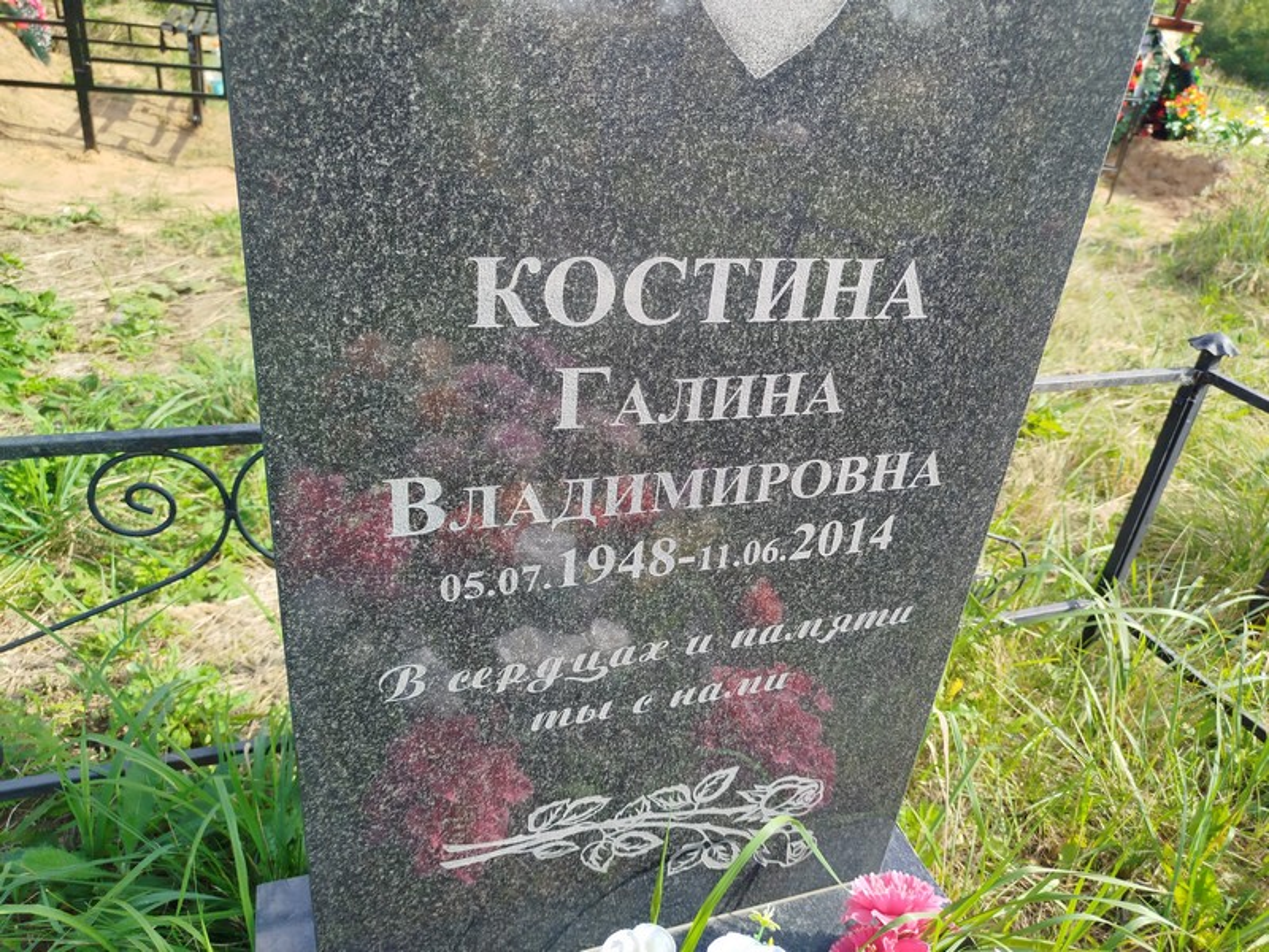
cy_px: 476
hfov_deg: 71.6
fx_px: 880
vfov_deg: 56.8
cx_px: 634
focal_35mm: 24
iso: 50
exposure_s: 1/372
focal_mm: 5.31
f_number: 1.7
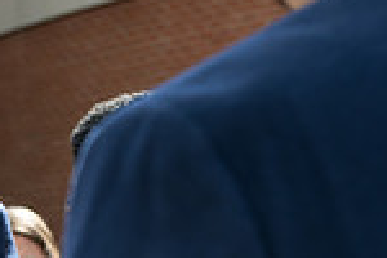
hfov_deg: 9.0
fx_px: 2419
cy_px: 277
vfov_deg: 6.1
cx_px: -134
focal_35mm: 225
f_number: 5
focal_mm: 58
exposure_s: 1/400
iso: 80
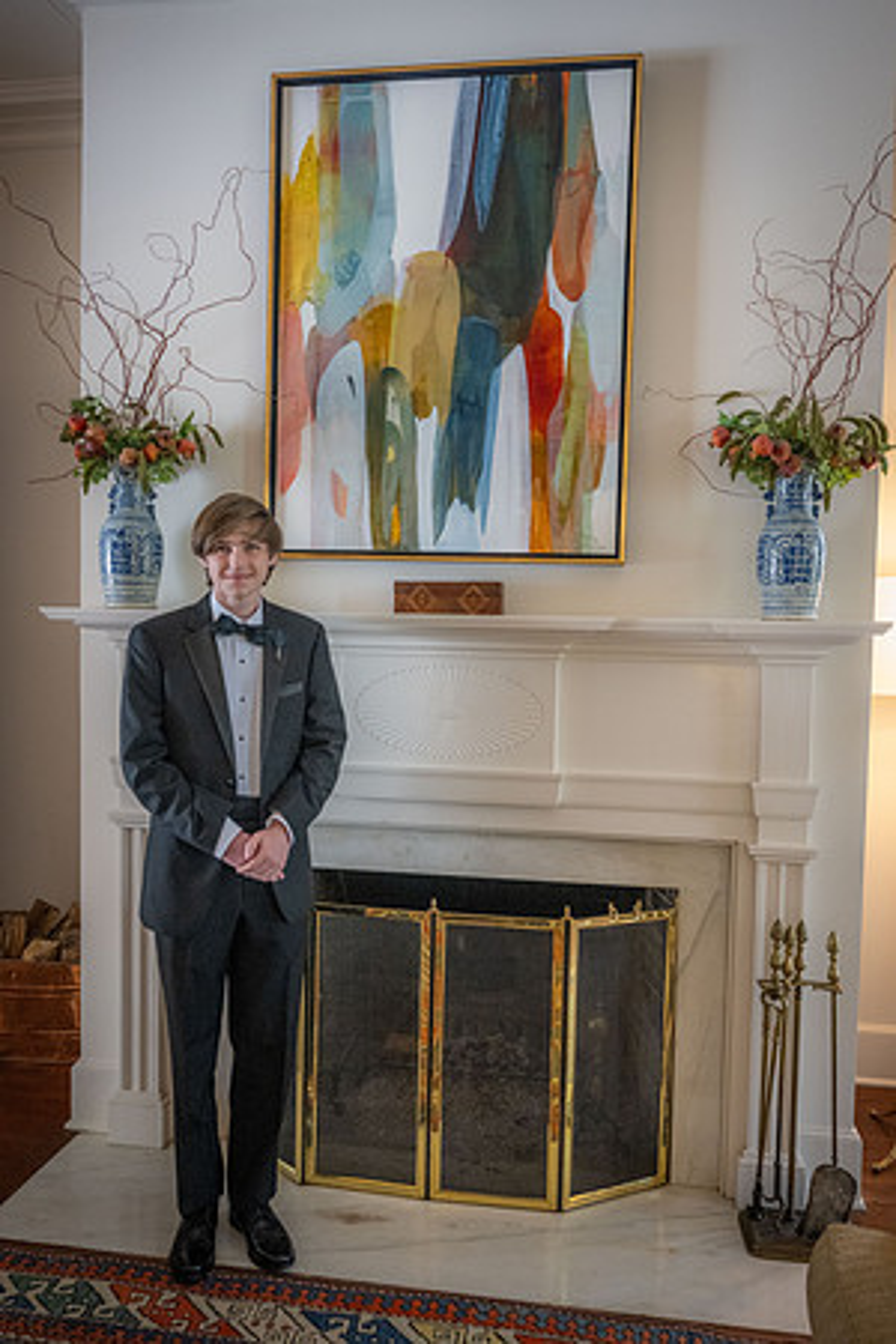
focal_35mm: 28
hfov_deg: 45.7
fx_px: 1064
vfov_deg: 64.6
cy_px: 672
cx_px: 448
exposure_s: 1/160
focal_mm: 28.5
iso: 7200
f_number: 4.5
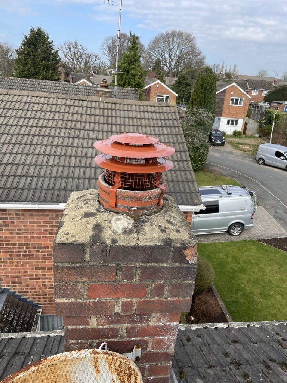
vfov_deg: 67.3
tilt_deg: -20.8
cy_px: 192
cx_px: 144
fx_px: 287
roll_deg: -5.3
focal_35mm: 26
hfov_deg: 53.1
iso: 32
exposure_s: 1/1855
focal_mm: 4.2
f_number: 1.6
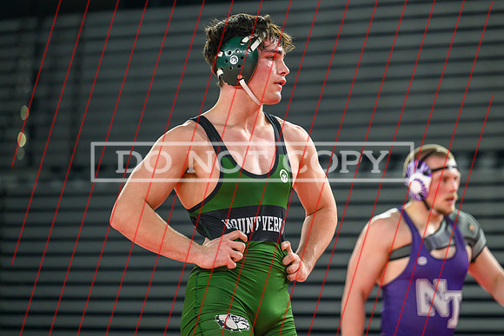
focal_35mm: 180
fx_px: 2518
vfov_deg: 7.6
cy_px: 148
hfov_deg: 11.4
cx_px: 283
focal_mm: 160
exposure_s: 1/800
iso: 3200
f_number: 2.8
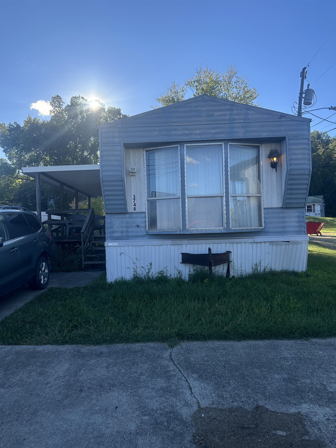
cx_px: 168
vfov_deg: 71.6
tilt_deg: +2.4
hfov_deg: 56.8
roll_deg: +1.4
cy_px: 224
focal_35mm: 24
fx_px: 311
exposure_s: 1/3597
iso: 80
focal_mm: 6.86
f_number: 1.78
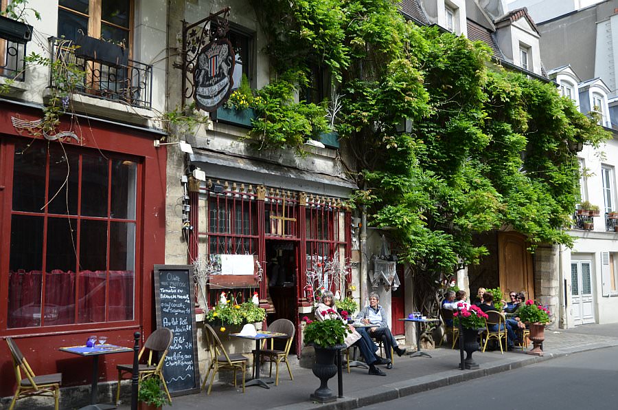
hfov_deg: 57.3
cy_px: 205
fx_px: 565
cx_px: 309
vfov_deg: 39.8
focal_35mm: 33
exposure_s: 1/160
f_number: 6.3
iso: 100
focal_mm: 22
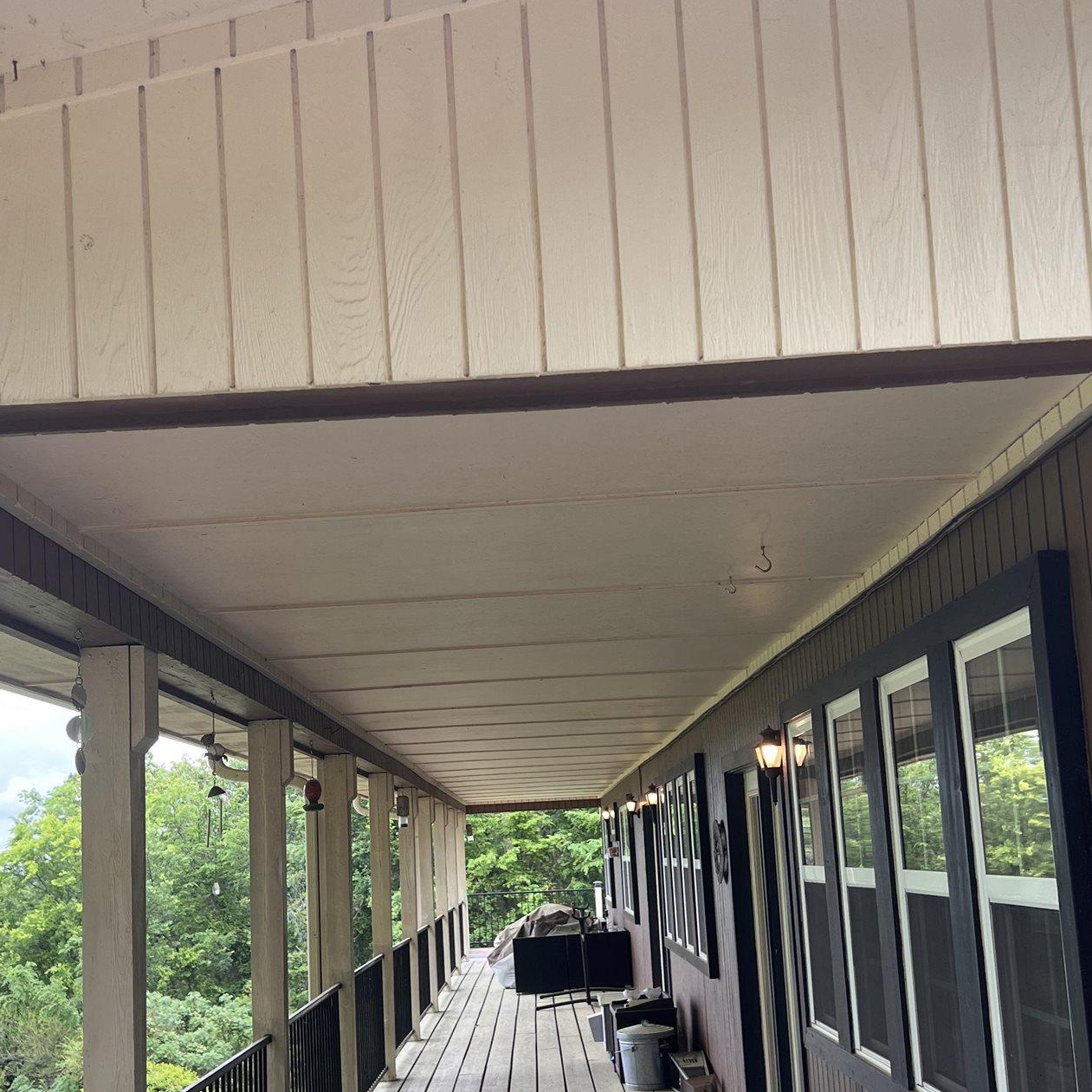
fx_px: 1499
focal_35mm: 42
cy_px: 664
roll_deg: +3.0
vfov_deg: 39.8
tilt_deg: +5.4
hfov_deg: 40.0
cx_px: 507
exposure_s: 1/361
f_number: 1.5
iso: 50
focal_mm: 5.7
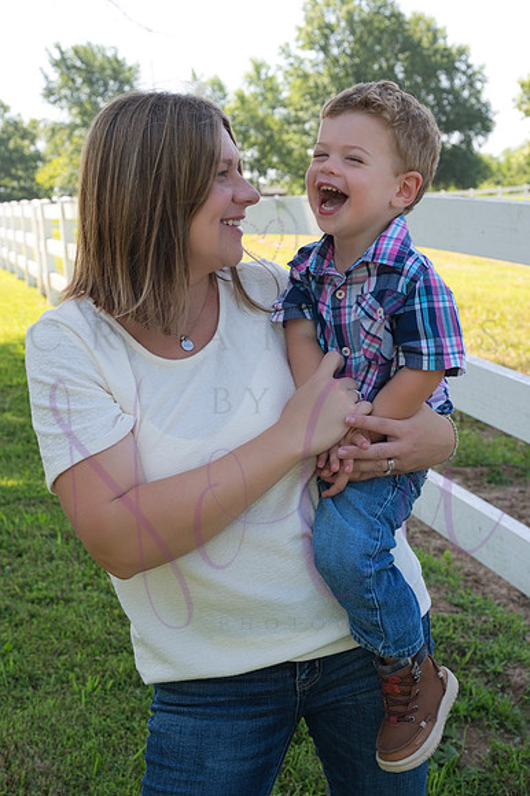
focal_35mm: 51
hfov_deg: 26.5
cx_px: 265
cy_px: 398
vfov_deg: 38.9
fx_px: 1128
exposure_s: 1/200
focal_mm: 51
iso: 400
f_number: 9
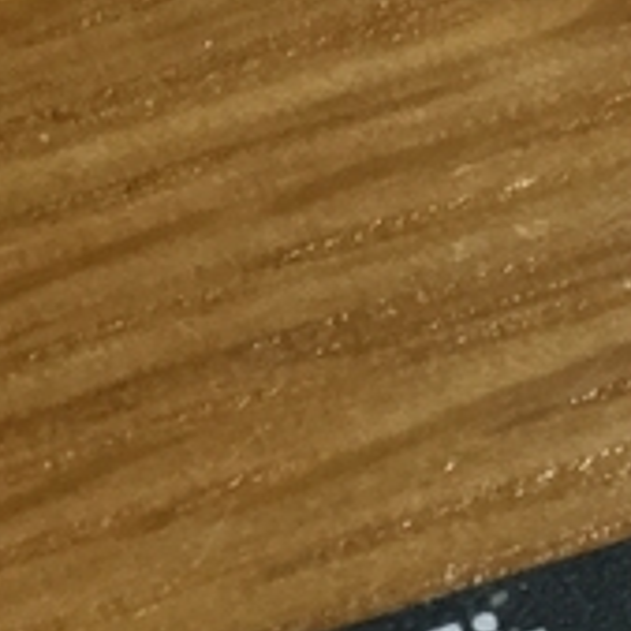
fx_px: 3423
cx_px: 605
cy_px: 1161
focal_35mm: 166
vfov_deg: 9.9
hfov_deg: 10.5
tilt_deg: -62.6
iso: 64
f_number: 2.4
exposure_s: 1/30
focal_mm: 3.3
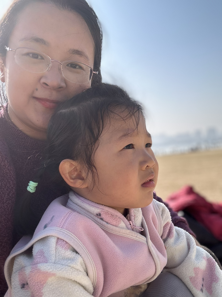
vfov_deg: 60.0
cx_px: 111
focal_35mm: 30
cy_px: 148
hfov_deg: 46.8
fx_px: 257
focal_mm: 2.69
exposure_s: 1/981
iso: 25
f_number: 1.9
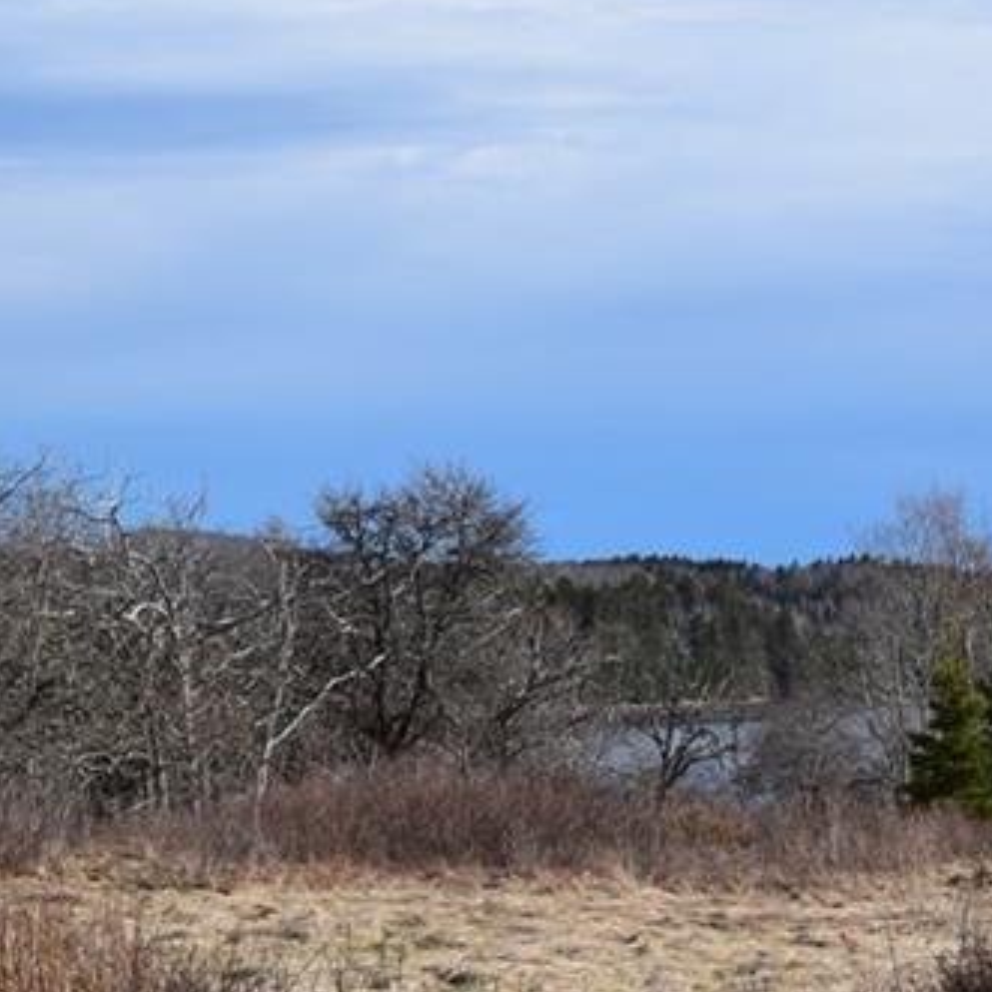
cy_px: 722
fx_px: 3966
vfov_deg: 14.2
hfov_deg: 14.1
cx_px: 857
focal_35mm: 122
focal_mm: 31
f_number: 11
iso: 320
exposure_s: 1/500
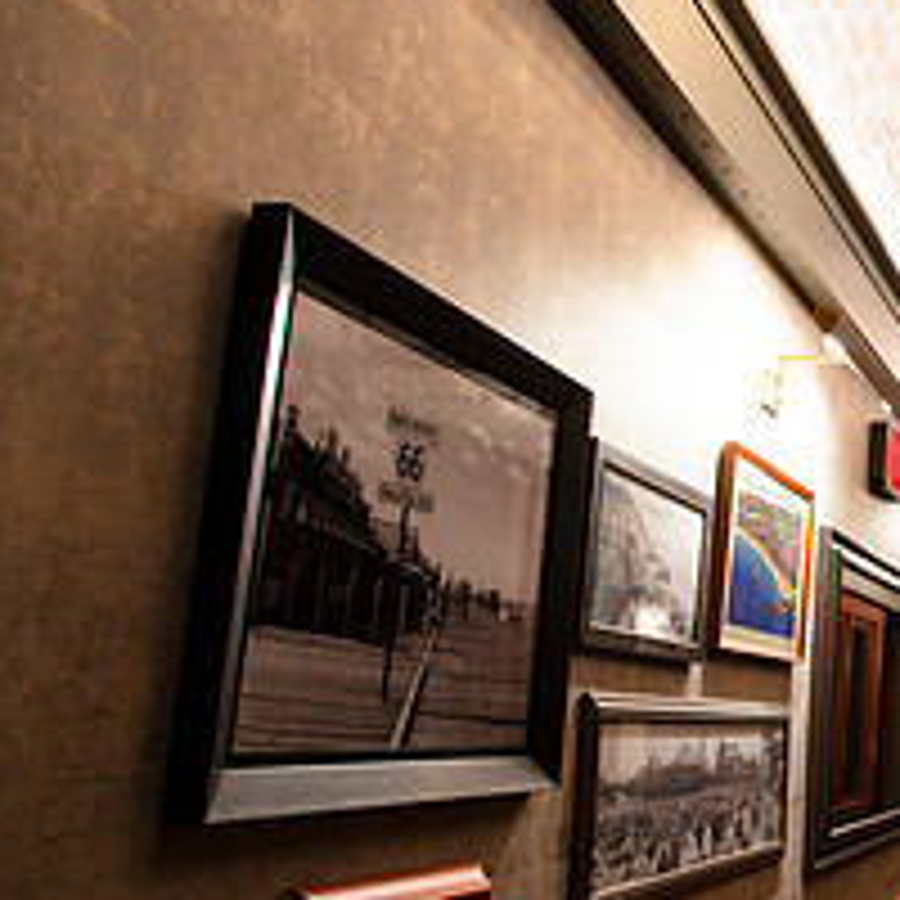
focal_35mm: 42
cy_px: 484
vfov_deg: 40.0
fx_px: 1235
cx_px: 1112
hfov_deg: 32.3
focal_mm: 17
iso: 200
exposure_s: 3
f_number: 22
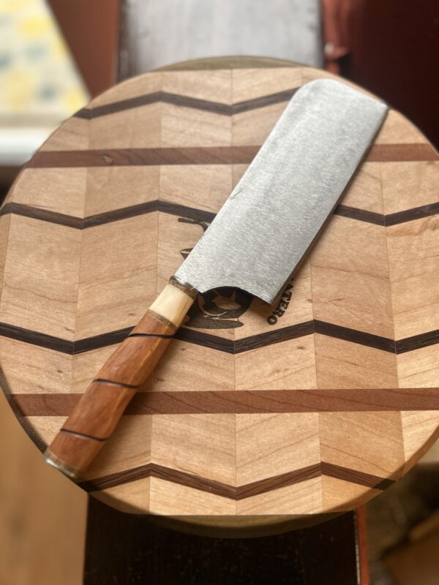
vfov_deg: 67.3
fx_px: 440
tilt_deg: -75.9
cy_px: 292
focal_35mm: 26
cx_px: 220
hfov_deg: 53.1
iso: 125
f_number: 1.5
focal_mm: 5.7
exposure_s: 1/121
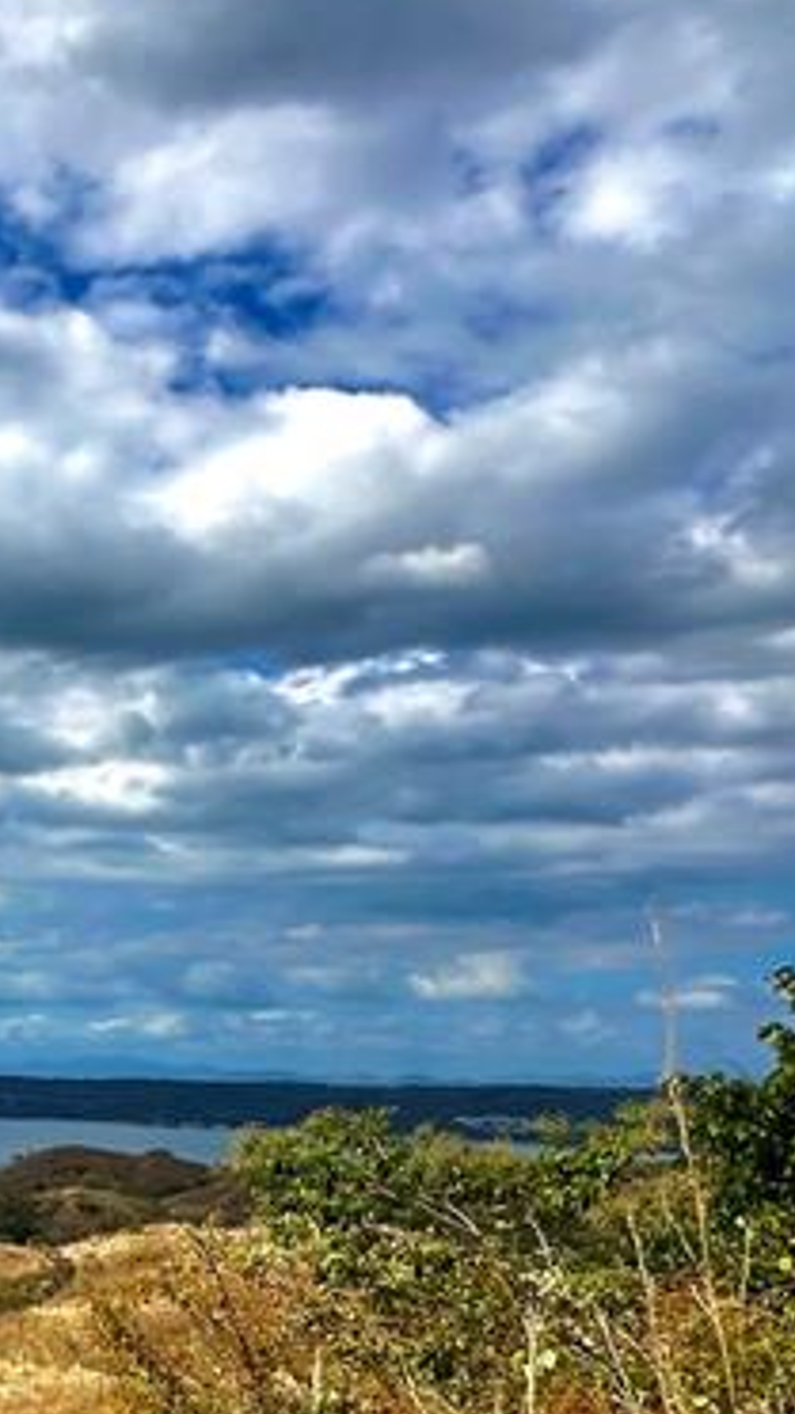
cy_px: 1106
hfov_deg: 20.1
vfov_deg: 46.2
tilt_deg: -2.3
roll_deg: -1.7
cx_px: -647
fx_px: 1575
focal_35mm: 42
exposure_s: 1/2564
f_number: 2.2
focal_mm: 2.22
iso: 50
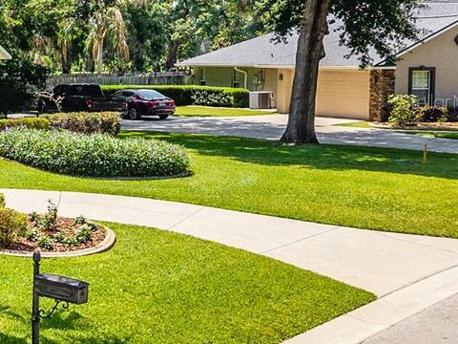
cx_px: -273
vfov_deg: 18.4
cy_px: 101
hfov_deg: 20.2
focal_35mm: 80
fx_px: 1058
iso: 160
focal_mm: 8.67
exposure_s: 1/3000
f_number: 1.8
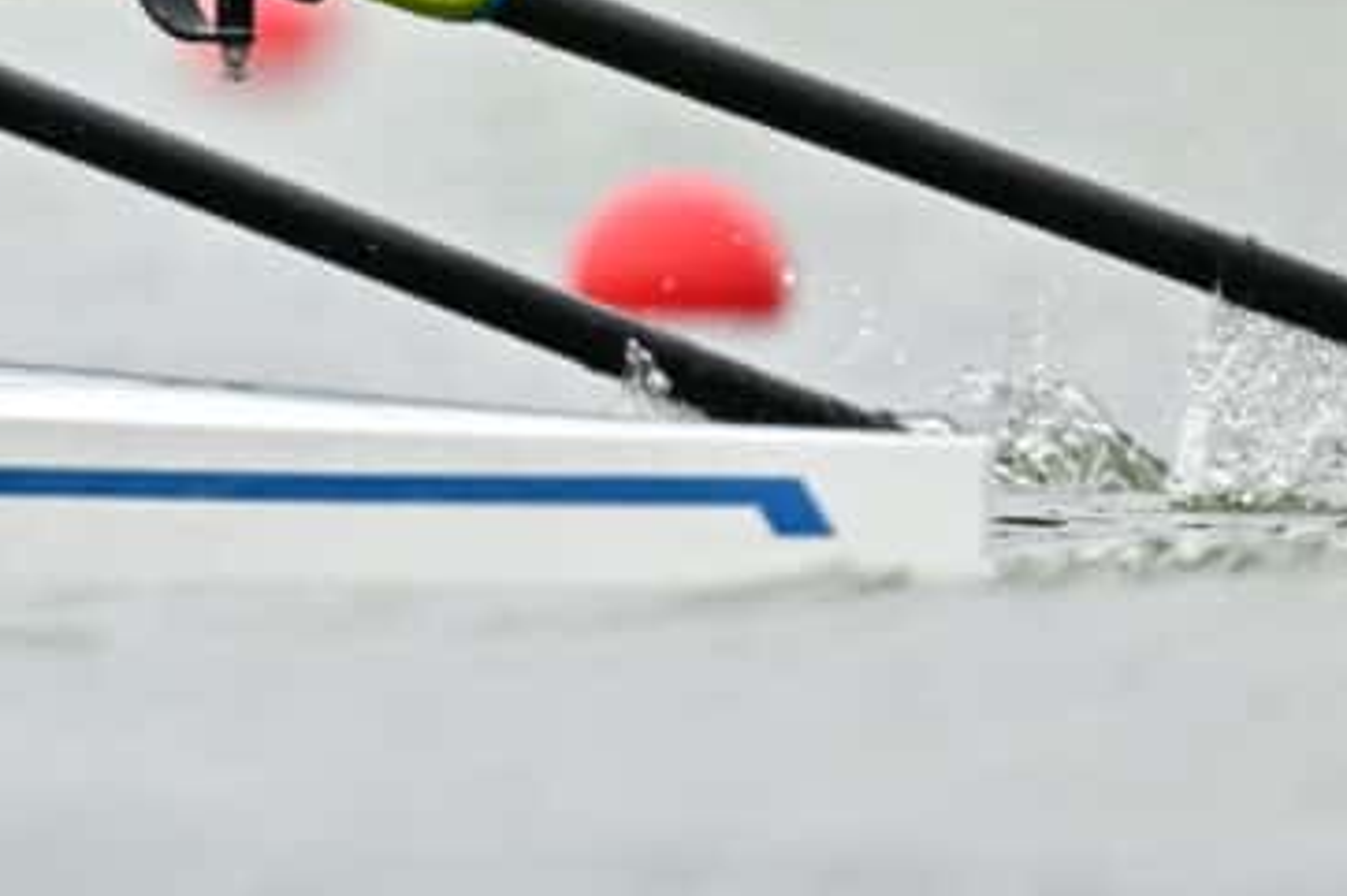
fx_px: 126928
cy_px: -1619
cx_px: -2087
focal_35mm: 3394
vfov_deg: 0.4
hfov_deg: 0.6
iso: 140
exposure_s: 1/1250
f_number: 4
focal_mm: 600
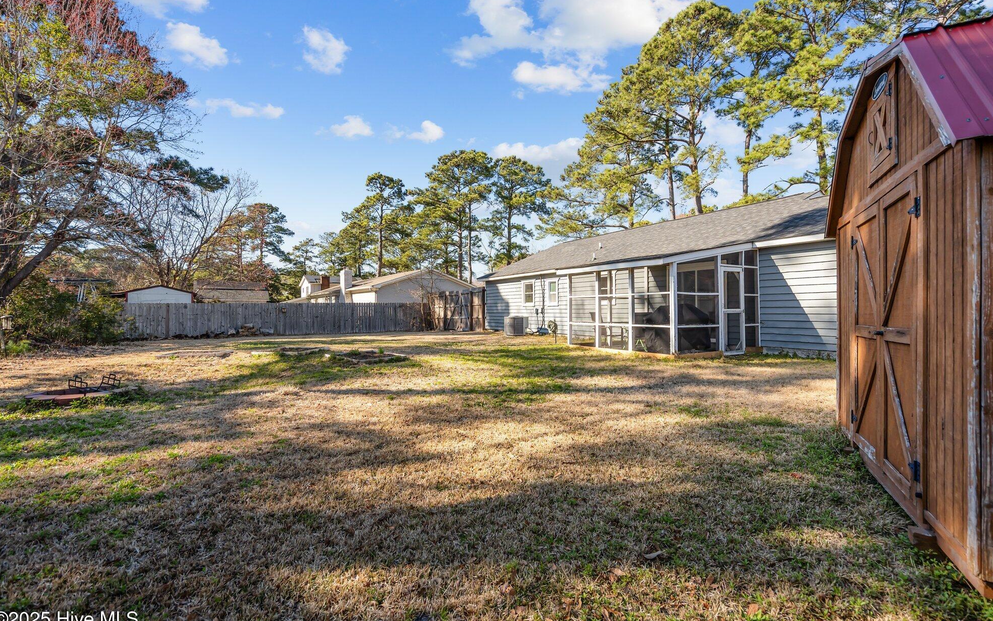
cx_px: 509
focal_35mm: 17
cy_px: 305
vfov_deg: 68.0
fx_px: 460
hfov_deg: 94.3
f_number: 4
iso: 250
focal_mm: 16
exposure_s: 1/1000
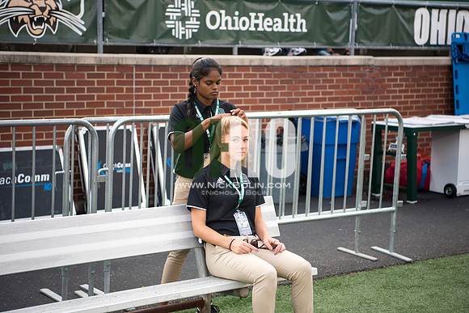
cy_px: 156
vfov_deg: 19.5
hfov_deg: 28.8
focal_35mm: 70
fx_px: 912
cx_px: 234
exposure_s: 1/2000
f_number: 2.8
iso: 400
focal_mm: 70
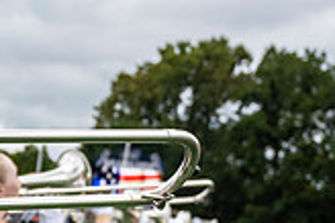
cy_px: 216
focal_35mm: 85
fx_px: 790
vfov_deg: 15.8
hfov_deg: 18.9
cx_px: -255
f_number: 4
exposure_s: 1/800
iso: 160
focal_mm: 24
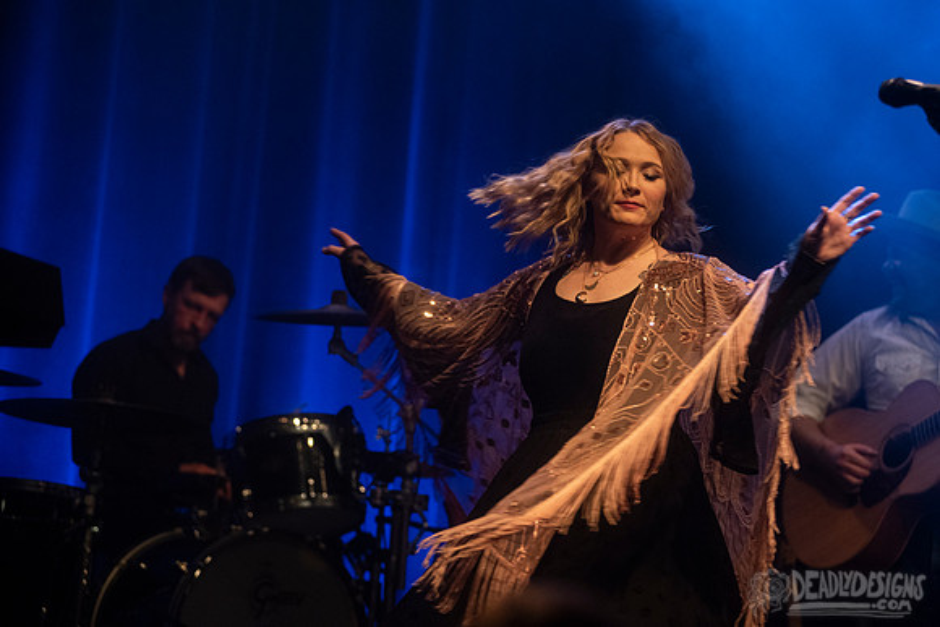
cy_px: 287
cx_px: 505
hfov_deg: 18.8
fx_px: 2833
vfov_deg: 12.6
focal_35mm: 108
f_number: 3.2
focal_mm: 100
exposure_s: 1/200
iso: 2500
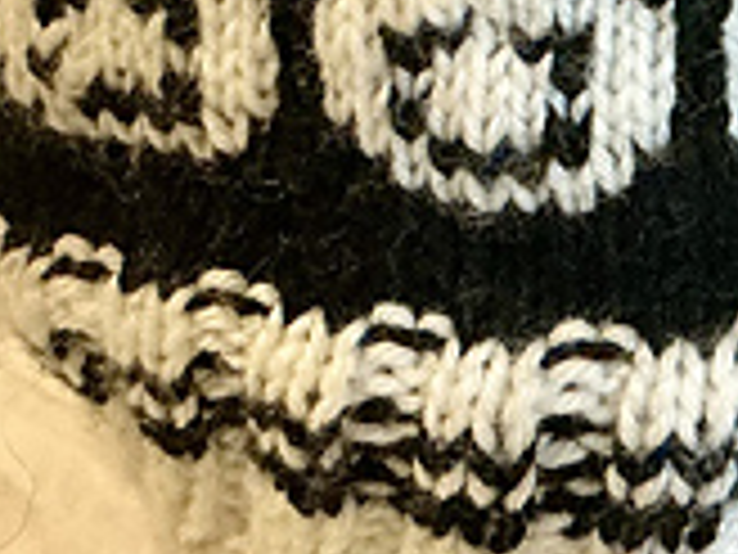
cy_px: -288
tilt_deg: -25.7
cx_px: 873
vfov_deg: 12.4
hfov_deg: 16.7
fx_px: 2409
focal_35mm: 113
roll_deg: +1.0
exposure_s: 1/40
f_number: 1.8
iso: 250
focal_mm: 3
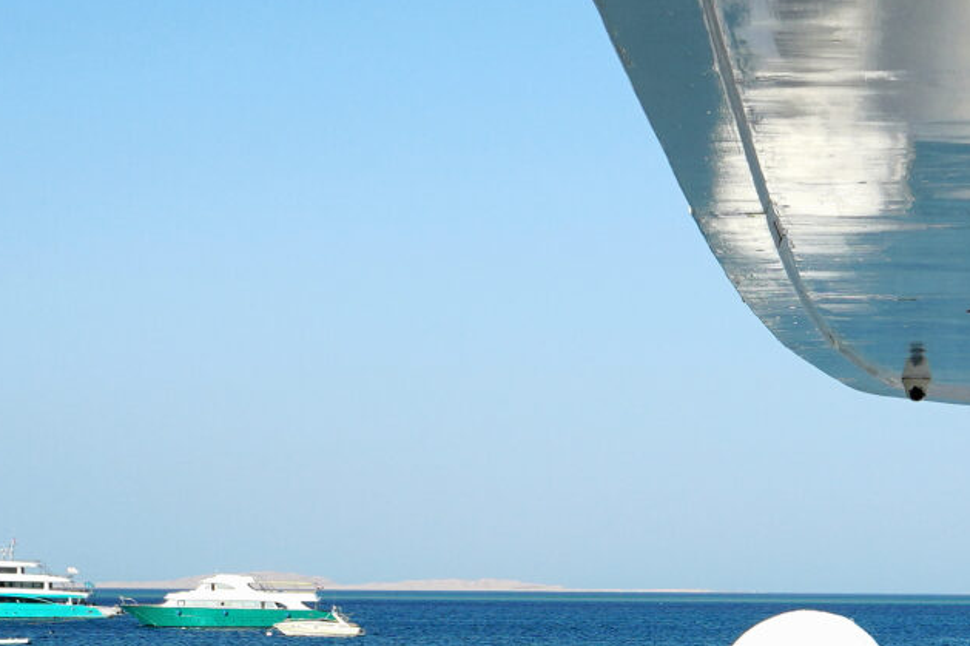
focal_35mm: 114
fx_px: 3071
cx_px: 608
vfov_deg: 11.9
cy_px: 596
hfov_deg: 17.9
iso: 100
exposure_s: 1/250
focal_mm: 28
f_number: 10
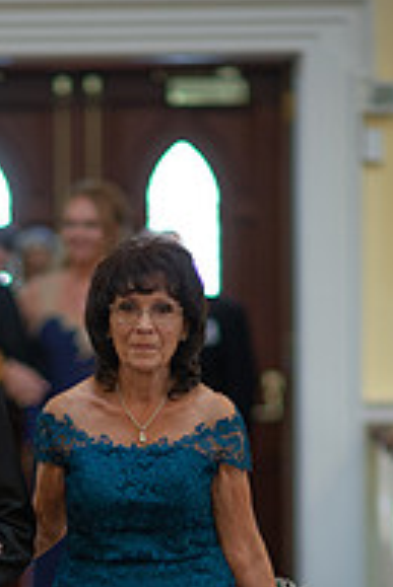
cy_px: 651
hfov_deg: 4.4
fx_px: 5132
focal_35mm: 314
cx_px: 87
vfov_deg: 6.5
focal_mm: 135
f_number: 2
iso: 1600
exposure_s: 1/250
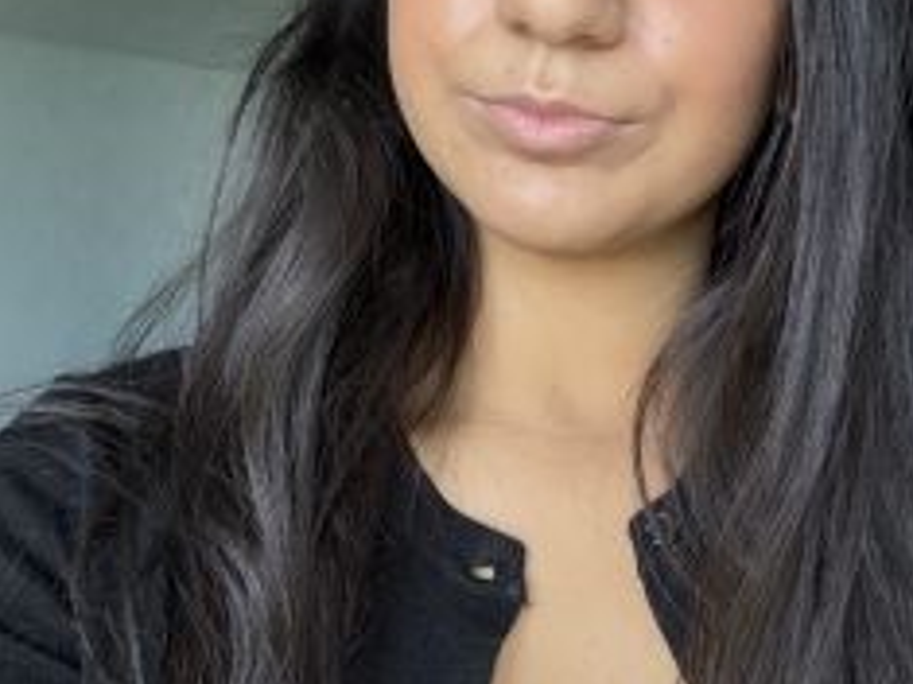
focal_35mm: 44
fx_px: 1160
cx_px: 618
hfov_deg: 42.3
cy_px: 231
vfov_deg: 32.6
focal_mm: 2.69
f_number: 1.9
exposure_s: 1/60
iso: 80
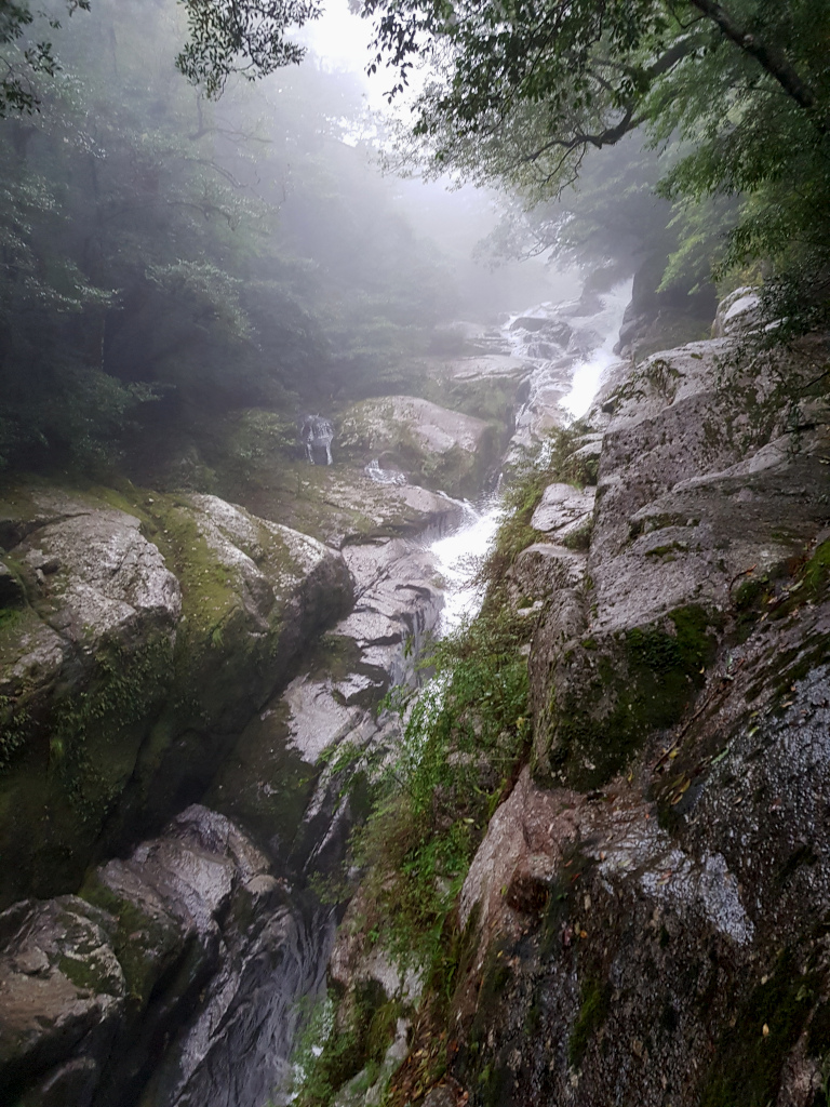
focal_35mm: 26
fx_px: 831
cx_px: 415
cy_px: 554
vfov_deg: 67.3
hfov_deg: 53.1
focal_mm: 4.2
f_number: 1.7
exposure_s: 1/33
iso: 200
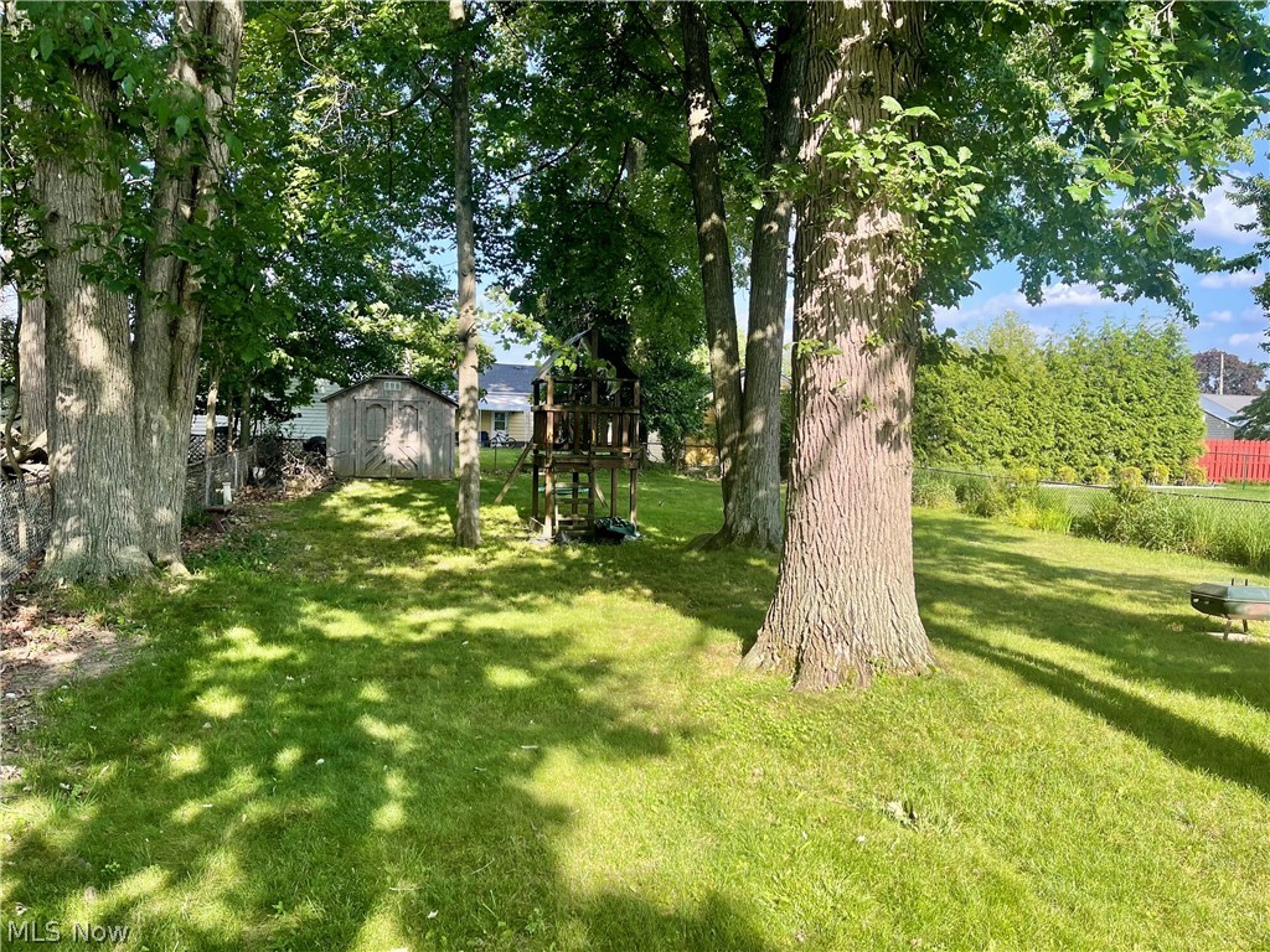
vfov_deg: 54.9
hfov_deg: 69.4
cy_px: 476
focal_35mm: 25
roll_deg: -2.4
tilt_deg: -4.2
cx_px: 635
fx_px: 917
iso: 32
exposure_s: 1/635
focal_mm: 5.1
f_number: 1.6
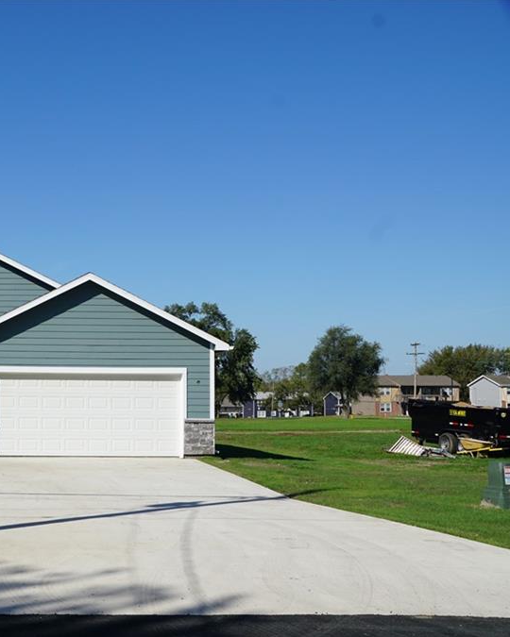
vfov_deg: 39.5
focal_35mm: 47
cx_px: 42
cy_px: 320
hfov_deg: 30.5
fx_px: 887
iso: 100
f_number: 10
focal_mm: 22
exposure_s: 1/250
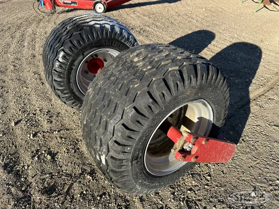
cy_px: 104
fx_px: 193
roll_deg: +3.4
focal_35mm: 24
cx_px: 140
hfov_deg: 71.6
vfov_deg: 56.8
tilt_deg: -33.8
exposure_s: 1/1613
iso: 80
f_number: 1.78
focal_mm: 6.86
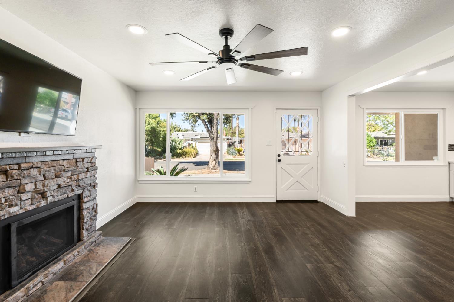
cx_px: 227
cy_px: 151
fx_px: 208
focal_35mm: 16
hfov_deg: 95.0
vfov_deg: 72.1
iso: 200
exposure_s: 1/30
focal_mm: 11
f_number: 6.3
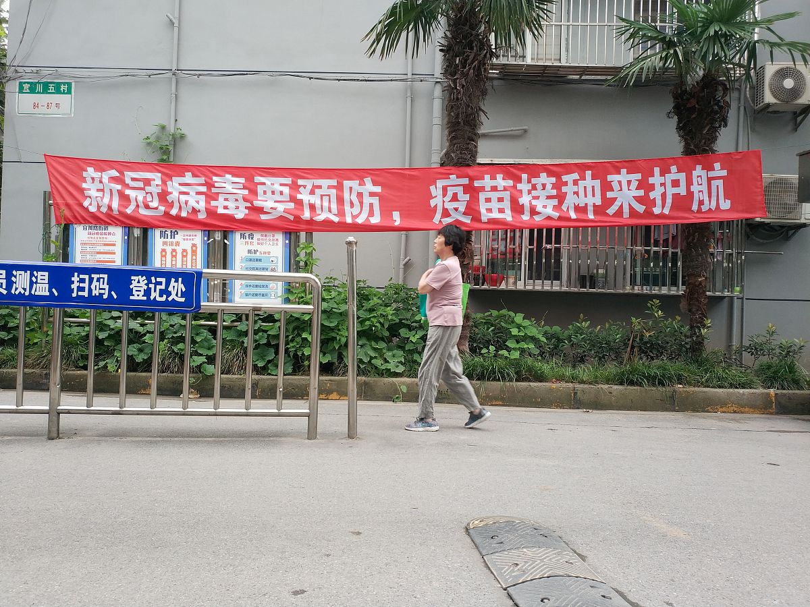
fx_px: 749
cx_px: 405
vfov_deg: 44.2
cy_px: 304
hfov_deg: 56.8
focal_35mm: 32
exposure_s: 1/116
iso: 100
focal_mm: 4.5
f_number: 2
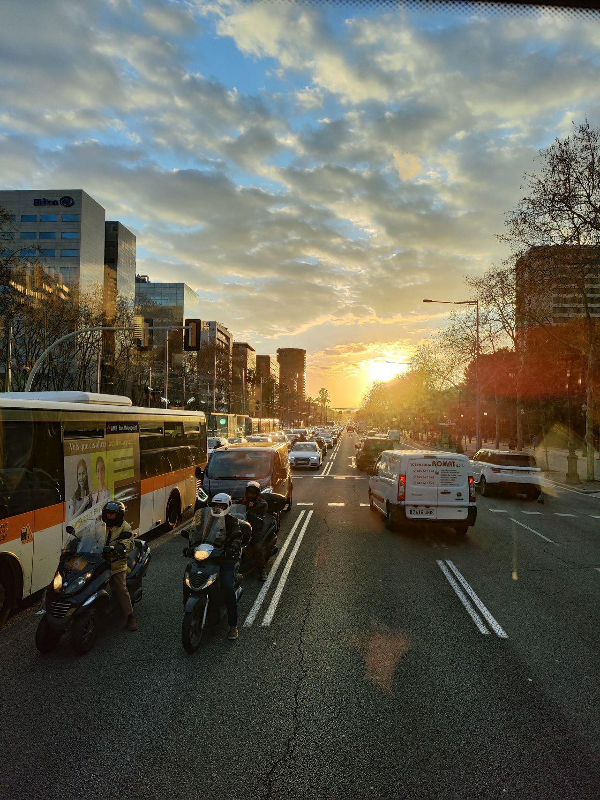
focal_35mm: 24
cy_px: 400
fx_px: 555
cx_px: 300
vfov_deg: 71.6
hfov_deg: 56.8
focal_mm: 6.92
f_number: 1.9
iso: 50
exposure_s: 1/669
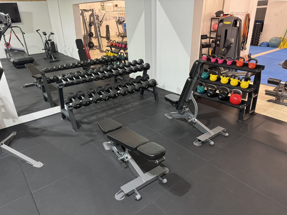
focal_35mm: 24
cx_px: 144
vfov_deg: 56.8
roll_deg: +2.2
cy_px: 108
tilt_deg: -24.7
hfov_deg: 71.6
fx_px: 199
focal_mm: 6.76
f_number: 1.78
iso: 640
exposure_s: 1/50
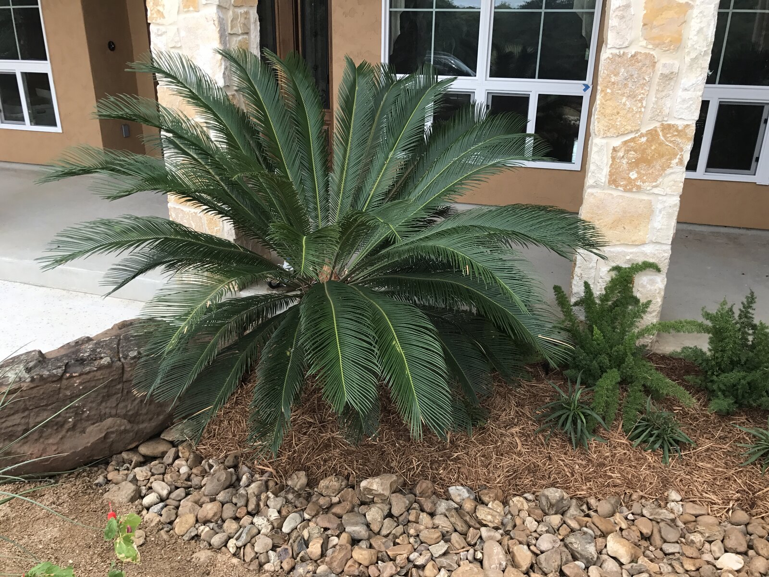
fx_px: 622
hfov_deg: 63.4
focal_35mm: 28
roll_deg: -0.5
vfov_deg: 49.7
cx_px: 384
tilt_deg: -21.3
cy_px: 288
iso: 20
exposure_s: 1/372
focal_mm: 3.99
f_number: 1.8
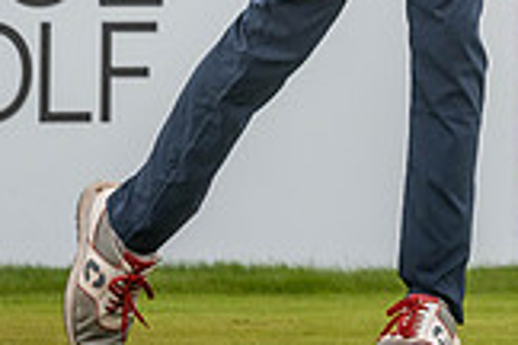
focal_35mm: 1219
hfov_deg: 1.7
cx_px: 551
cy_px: -290
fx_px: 17539
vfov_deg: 1.1
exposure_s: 1/500
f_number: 4
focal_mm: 300
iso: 400
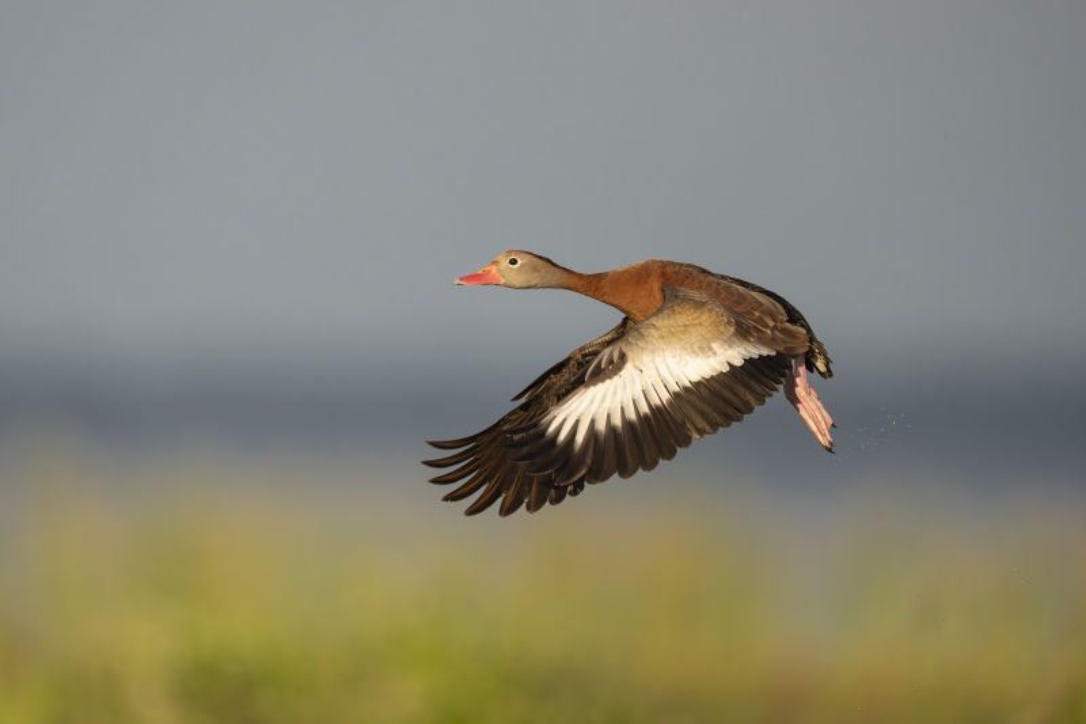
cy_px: 362
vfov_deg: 2.3
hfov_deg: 3.4
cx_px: 543
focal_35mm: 600
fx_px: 18095
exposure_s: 1/3200
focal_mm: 600
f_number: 4
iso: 1000
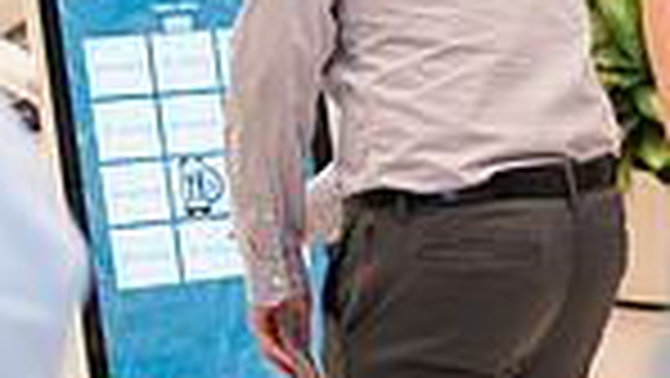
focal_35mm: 195
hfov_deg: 11.0
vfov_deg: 6.2
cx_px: 108
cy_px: 90
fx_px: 3466
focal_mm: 48
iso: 400
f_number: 3.2
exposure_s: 1/200
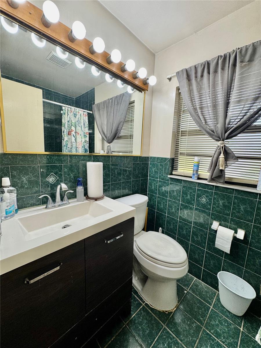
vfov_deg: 102.1
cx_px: 130
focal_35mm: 14
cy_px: 174
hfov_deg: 85.7
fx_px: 141
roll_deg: -2.8
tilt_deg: -9.4
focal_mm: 2.22
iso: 125
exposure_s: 1/120
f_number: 2.2
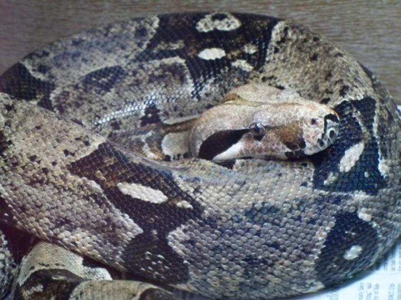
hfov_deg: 14.4
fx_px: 1587
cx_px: 200
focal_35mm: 137
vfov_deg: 10.8
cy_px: 150
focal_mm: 28.83
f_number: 4.4
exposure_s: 1/6
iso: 400
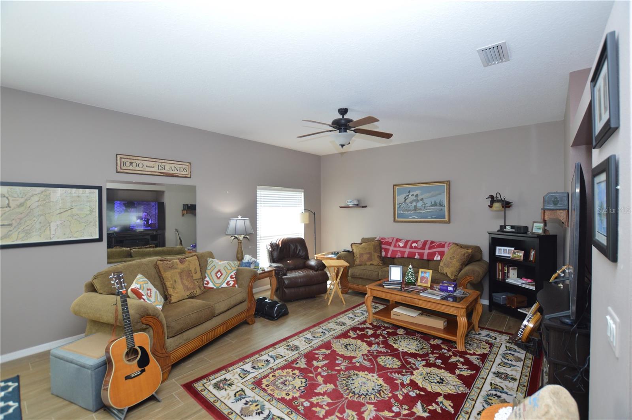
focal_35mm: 15
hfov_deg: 100.5
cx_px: 316
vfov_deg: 77.2
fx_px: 263
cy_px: 210
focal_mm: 10
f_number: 4
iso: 400
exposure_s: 1/60
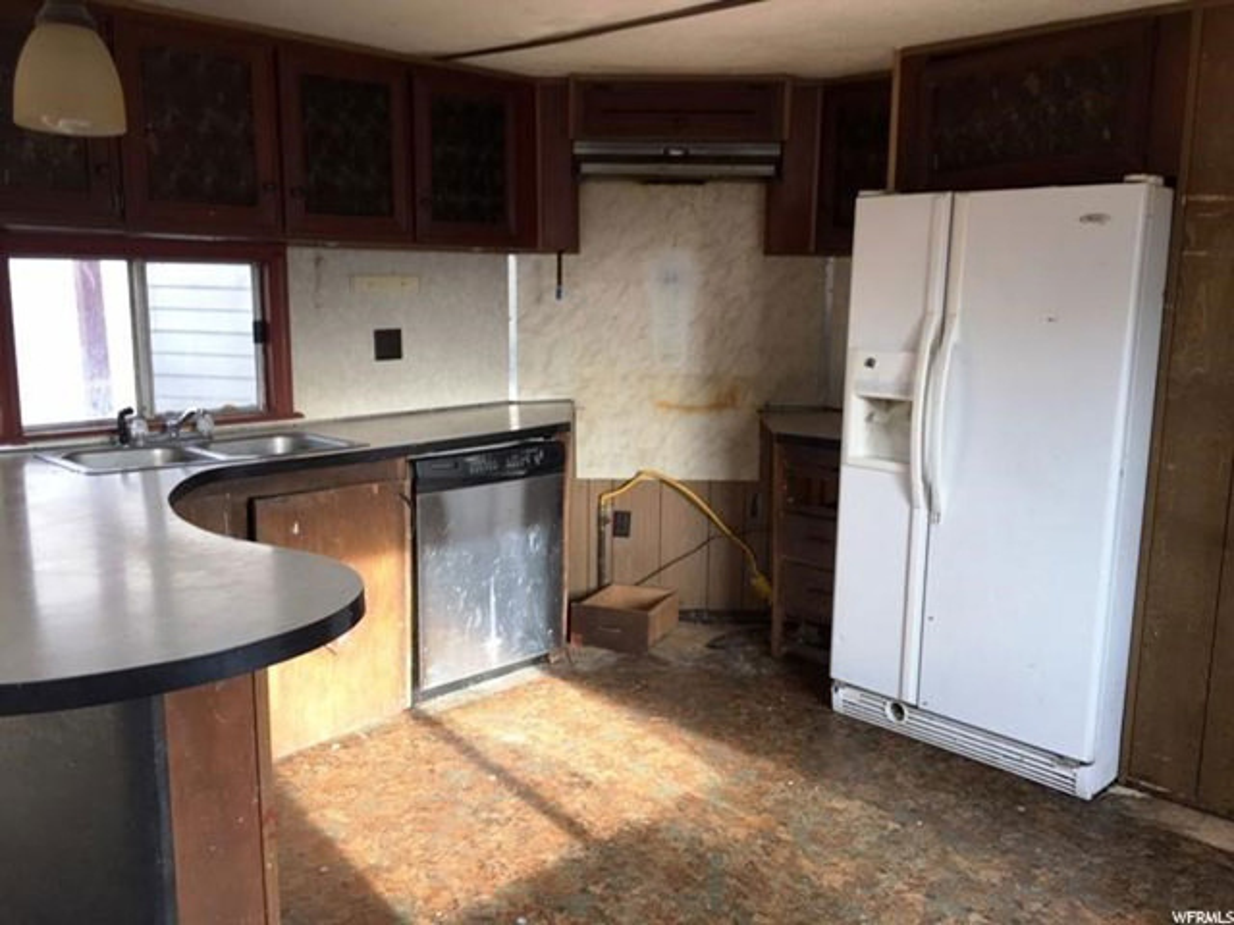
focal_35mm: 29
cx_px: 617
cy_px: 462
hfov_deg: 61.7
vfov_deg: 48.2
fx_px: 1034
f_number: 2.2
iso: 32
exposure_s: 1/60
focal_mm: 4.15
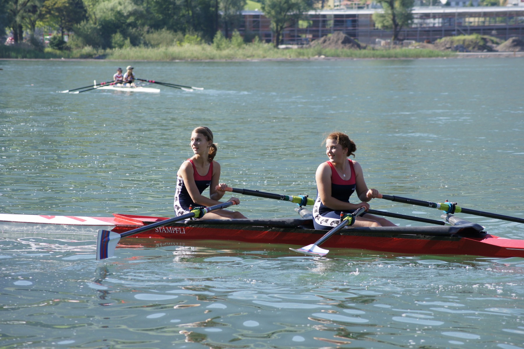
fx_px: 2292
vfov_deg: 8.7
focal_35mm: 158
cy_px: 174
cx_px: 262
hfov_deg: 13.0
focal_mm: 105
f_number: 5.6
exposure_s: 1/500
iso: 200
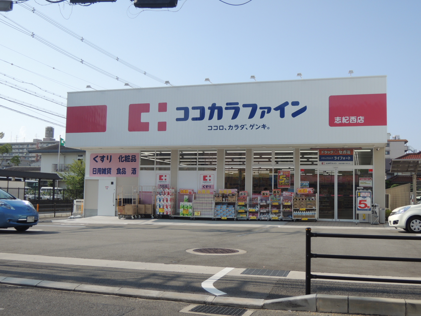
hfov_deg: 46.8
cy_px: 158
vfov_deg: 36.0
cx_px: 210
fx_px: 486
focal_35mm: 40
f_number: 3.3
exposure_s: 1/1000
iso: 100
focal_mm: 7.2
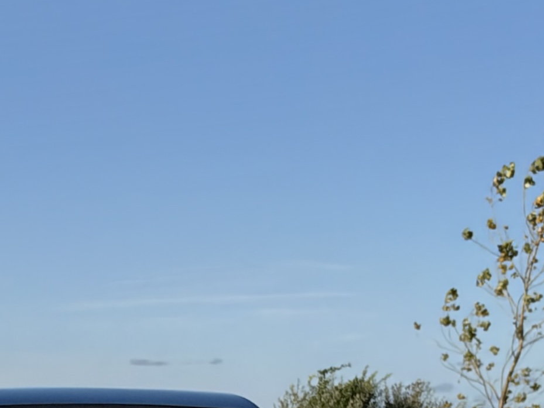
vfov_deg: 9.7
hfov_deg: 13.0
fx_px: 2248
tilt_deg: -6.4
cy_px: 778
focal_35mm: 143
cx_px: -290
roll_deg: -1.7
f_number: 1.8
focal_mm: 6.93
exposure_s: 1/7143
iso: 80
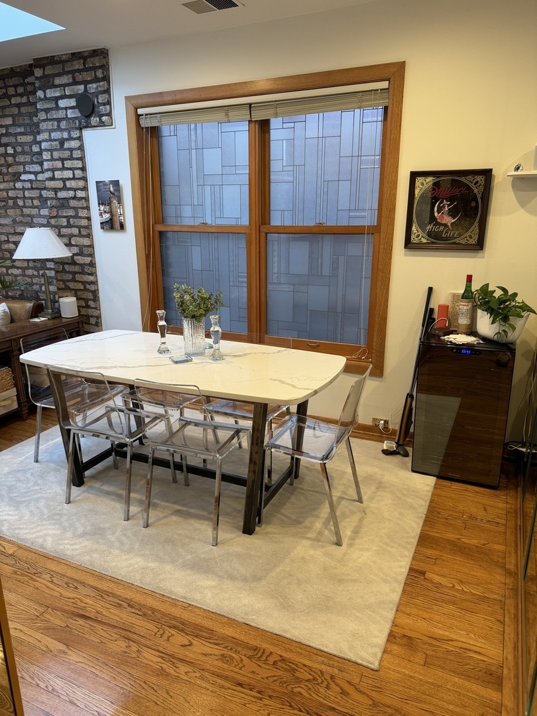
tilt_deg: -15.8
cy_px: 358
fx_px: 496
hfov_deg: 56.8
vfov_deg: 71.6
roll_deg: +0.8
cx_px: 268
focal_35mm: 24
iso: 125
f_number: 1.78
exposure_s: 1/60
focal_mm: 6.76
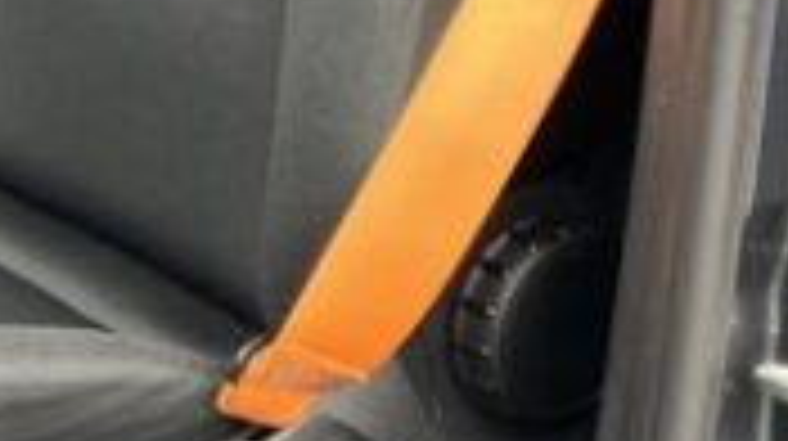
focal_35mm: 134
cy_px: -216
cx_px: -239
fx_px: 2797
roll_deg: -0.6
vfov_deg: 8.8
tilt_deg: -8.1
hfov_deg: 15.3
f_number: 1.8
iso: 50
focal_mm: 3.99
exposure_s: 1/121
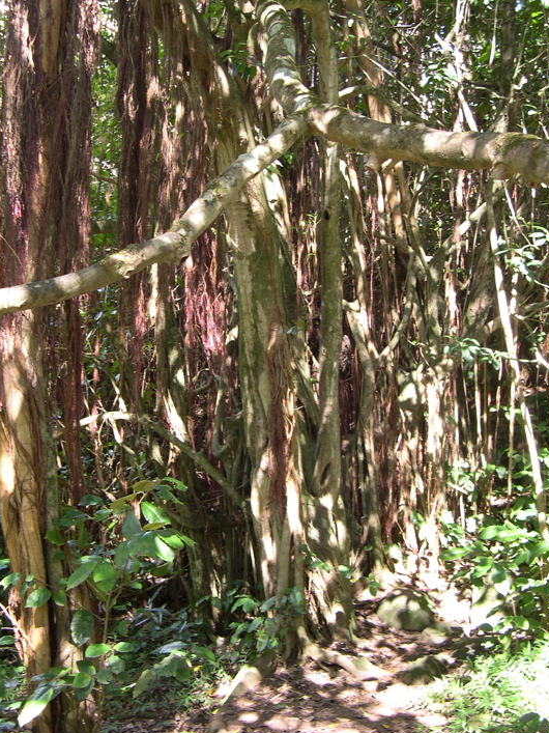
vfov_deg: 43.8
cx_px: 259
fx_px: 910
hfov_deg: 33.6
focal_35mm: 43
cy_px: 348
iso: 100
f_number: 2.8
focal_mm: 8
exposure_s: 1/34
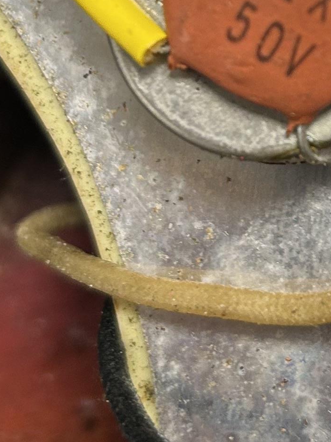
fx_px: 1428
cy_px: 5
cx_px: 416
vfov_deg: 17.2
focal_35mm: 112
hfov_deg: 12.8
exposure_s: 1/50
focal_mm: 5.7
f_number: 1.5
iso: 64
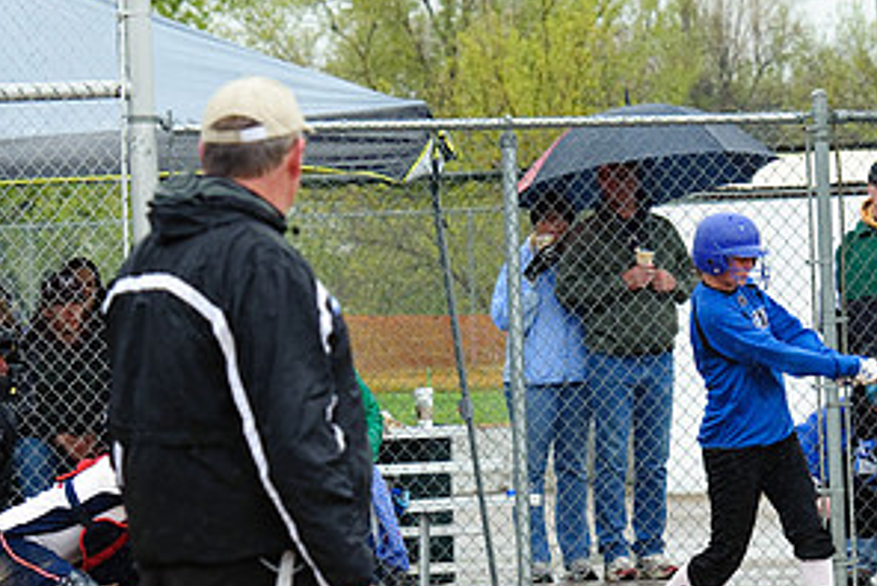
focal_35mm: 235
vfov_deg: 5.9
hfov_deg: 8.7
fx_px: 5730
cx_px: 593
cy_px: 226
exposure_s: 1/750
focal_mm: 120
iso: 400
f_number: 5.6
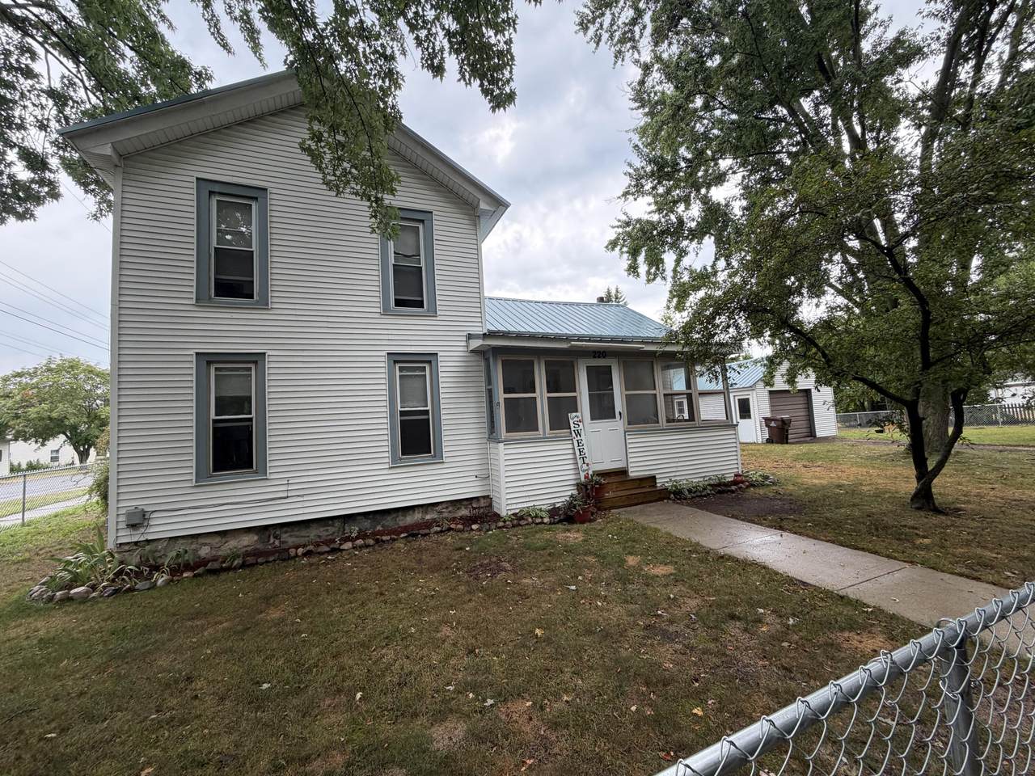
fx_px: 419
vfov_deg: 85.7
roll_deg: +3.9
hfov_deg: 102.1
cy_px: 388
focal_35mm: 14
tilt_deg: +4.4
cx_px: 518
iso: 64
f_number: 2.2
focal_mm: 2.22
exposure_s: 1/121
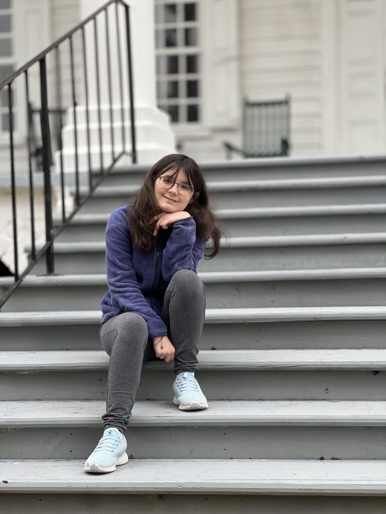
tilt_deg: +2.4
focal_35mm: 77
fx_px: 1145
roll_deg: +1.3
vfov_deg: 25.3
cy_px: 257
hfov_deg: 19.1
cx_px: 193
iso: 50
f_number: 2.8
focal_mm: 9
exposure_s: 1/121
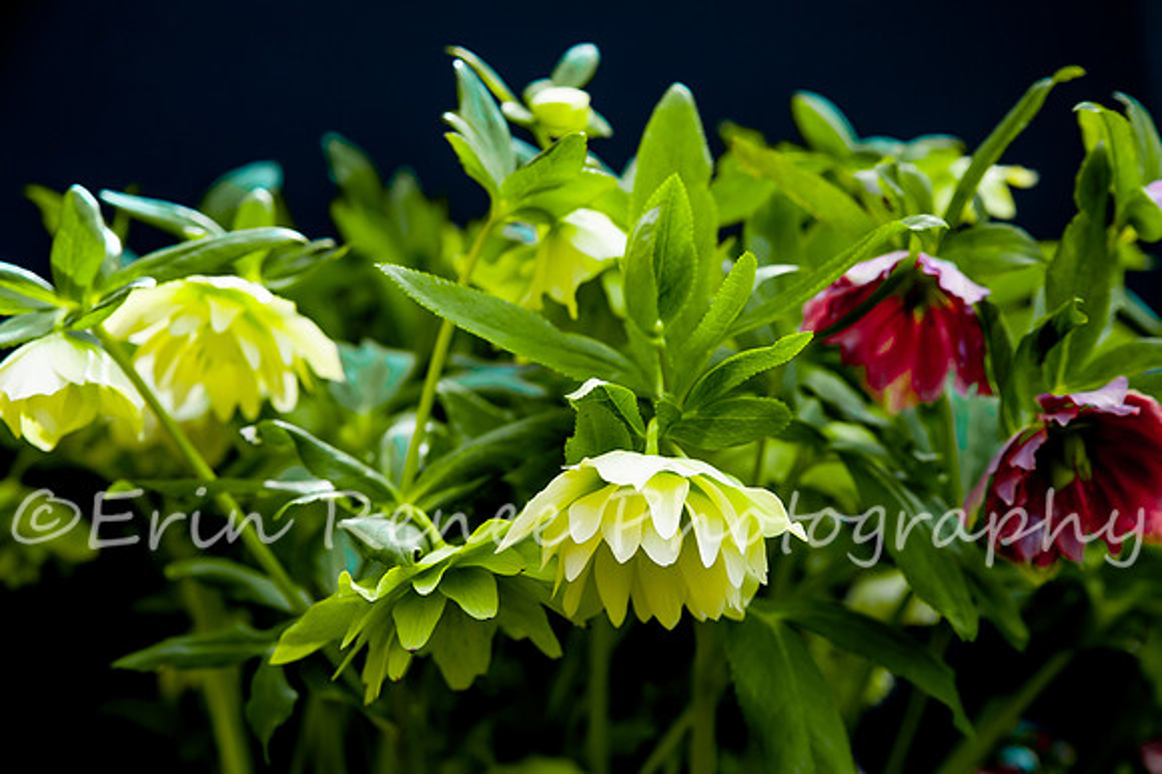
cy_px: 423
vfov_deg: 16.9
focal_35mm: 81
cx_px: 648
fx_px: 2605
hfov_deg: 25.1
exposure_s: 1/200
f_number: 6.3
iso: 400
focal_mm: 70
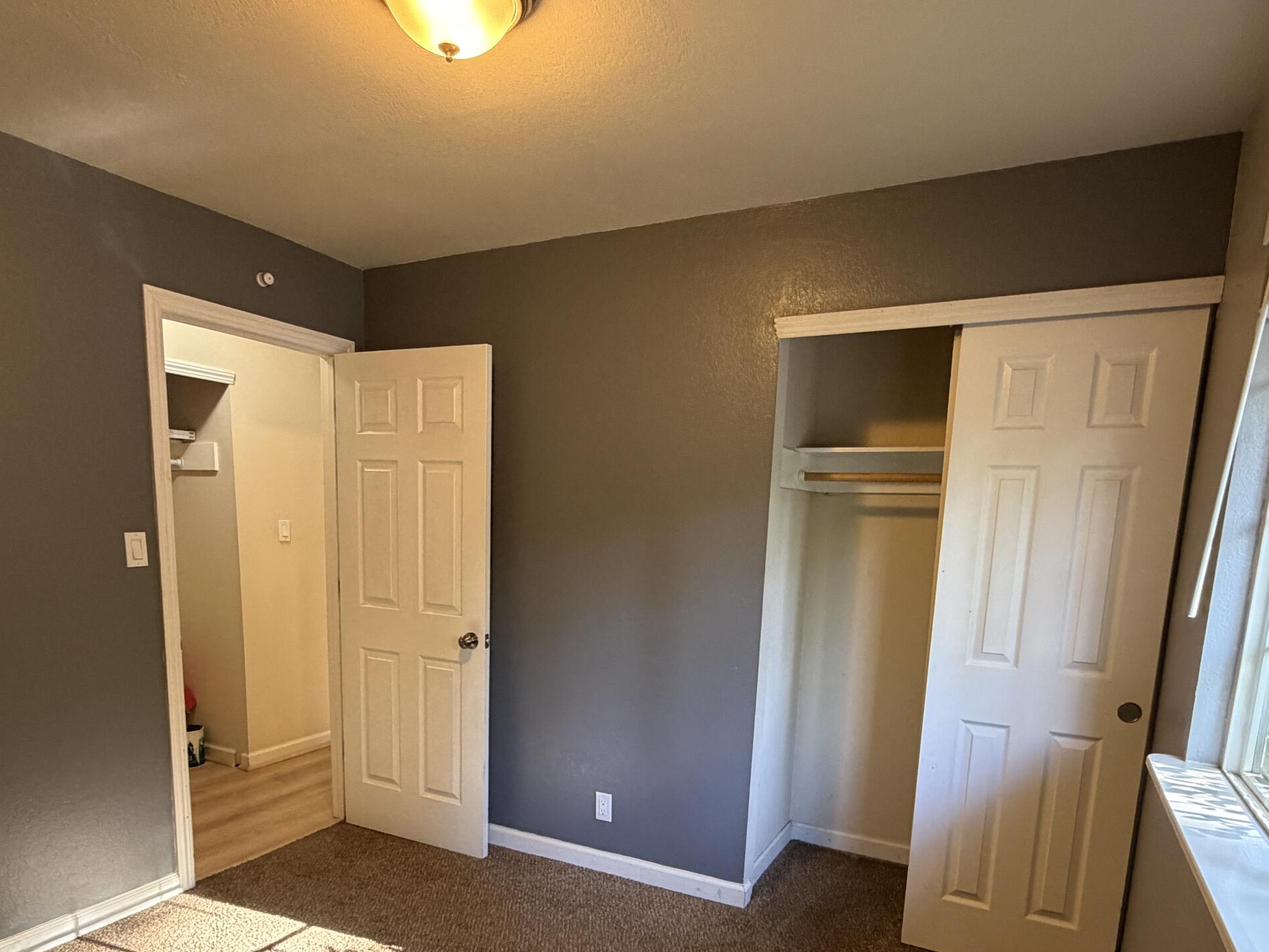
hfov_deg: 76.4
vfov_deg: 59.4
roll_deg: -1.4
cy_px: 648
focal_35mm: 22
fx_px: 807
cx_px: 632
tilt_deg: -9.7
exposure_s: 1/60
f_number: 2.2
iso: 320
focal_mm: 2.22
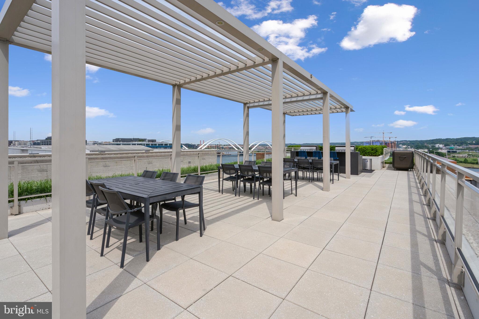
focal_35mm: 16
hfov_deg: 96.7
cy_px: 160
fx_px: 213
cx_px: 240
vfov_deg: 73.8
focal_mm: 16
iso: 200
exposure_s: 1/800
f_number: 8
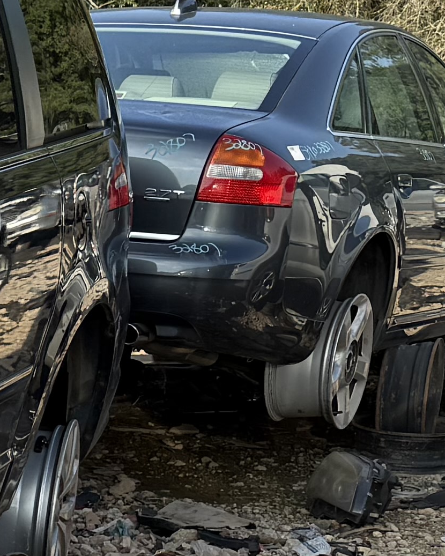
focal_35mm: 129
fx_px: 2123
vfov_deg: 14.8
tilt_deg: -9.0
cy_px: 473
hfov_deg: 10.0
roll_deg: +4.0
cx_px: -727
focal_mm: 6.76
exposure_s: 1/1522
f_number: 1.78
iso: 80
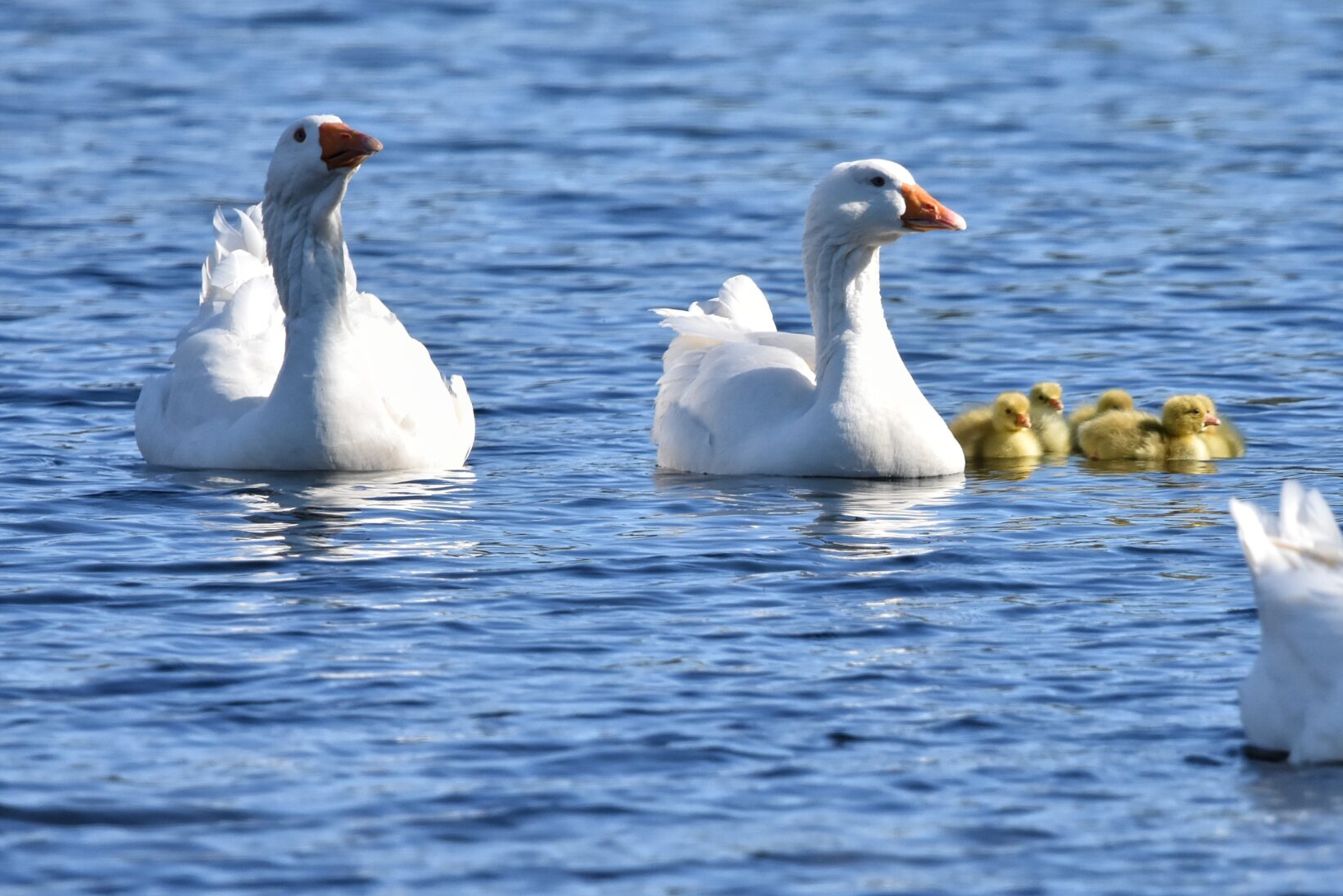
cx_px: 1012
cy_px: 549
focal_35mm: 1411
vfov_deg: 1.0
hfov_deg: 1.5
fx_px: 52639
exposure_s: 1/2500
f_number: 8
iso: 1000
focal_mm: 600
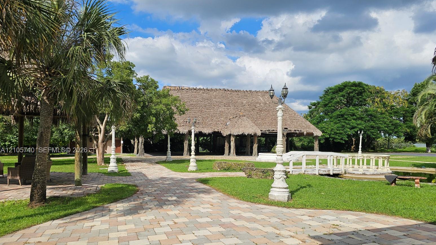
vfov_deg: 44.1
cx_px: 226
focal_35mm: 26
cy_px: 151
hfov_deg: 71.9
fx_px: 301
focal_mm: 6.3
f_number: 1.7
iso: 10
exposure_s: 1/1476
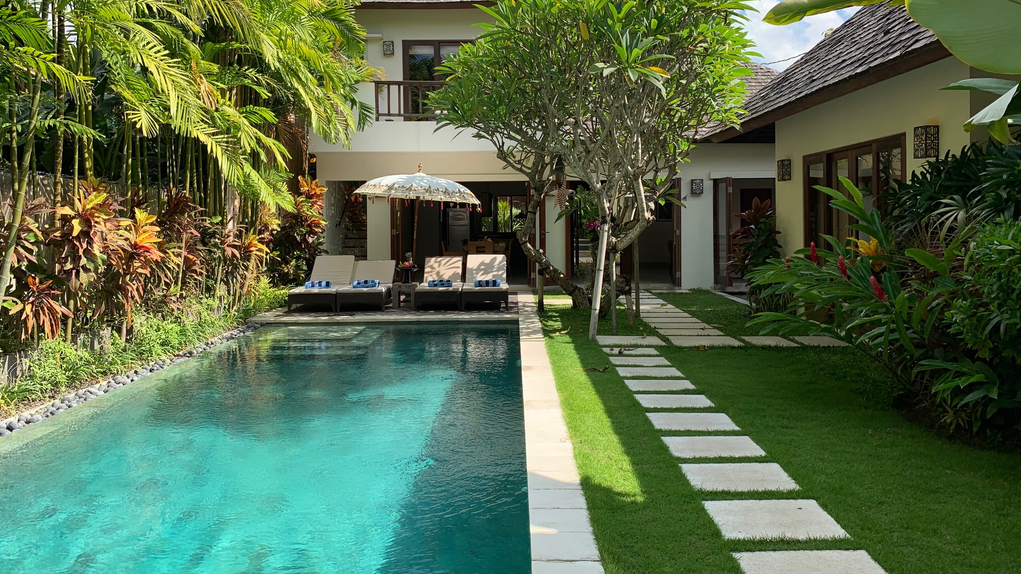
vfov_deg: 40.0
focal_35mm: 29
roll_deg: -0.2
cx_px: 504
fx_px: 785
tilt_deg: +0.9
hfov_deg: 66.1
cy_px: 231
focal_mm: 4.25
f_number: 1.8
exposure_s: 1/1176
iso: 25
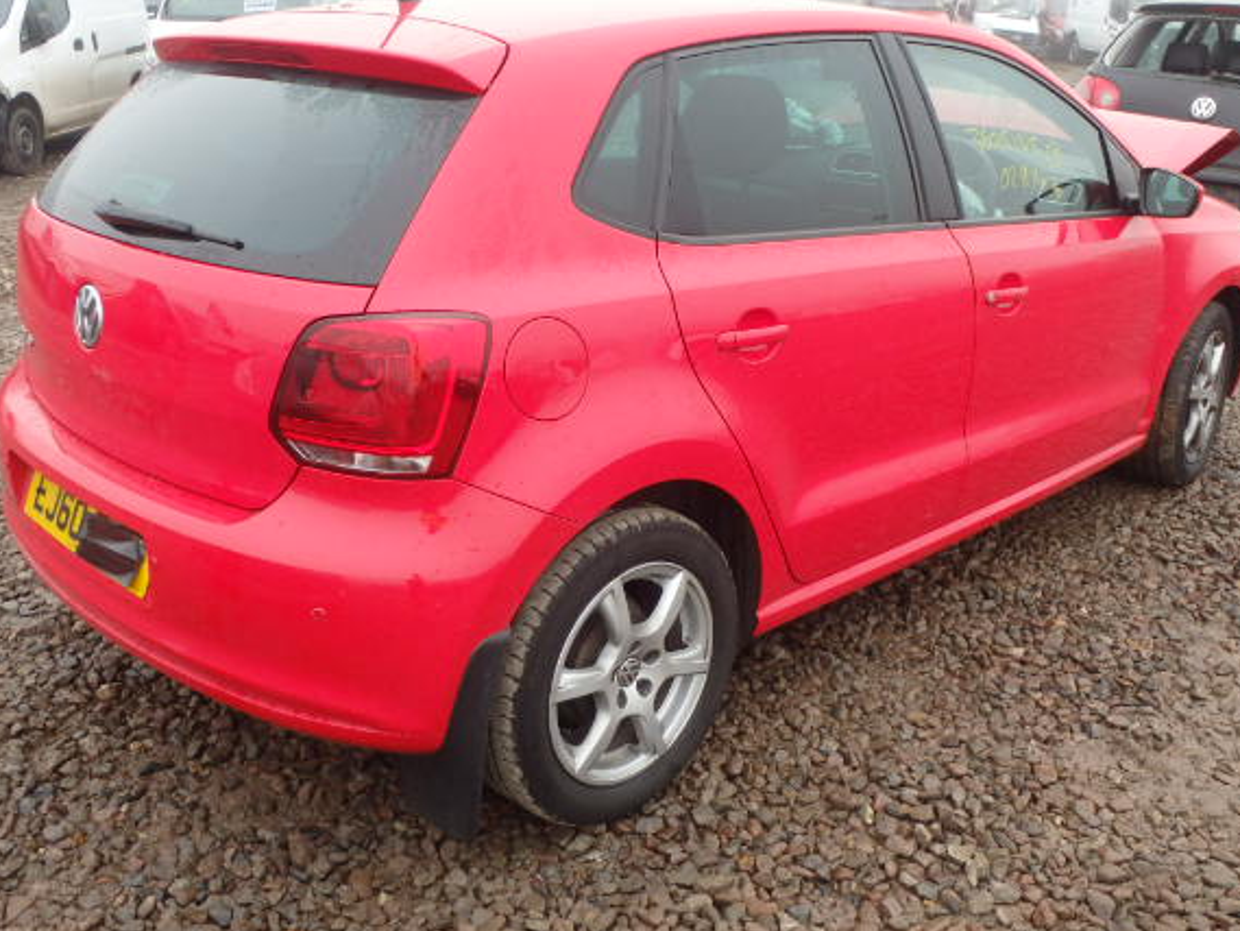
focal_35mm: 36
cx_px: 610
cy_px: 447
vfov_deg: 39.7
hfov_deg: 51.3
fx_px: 1290
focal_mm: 5.7
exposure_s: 1/60
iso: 160
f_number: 4.2
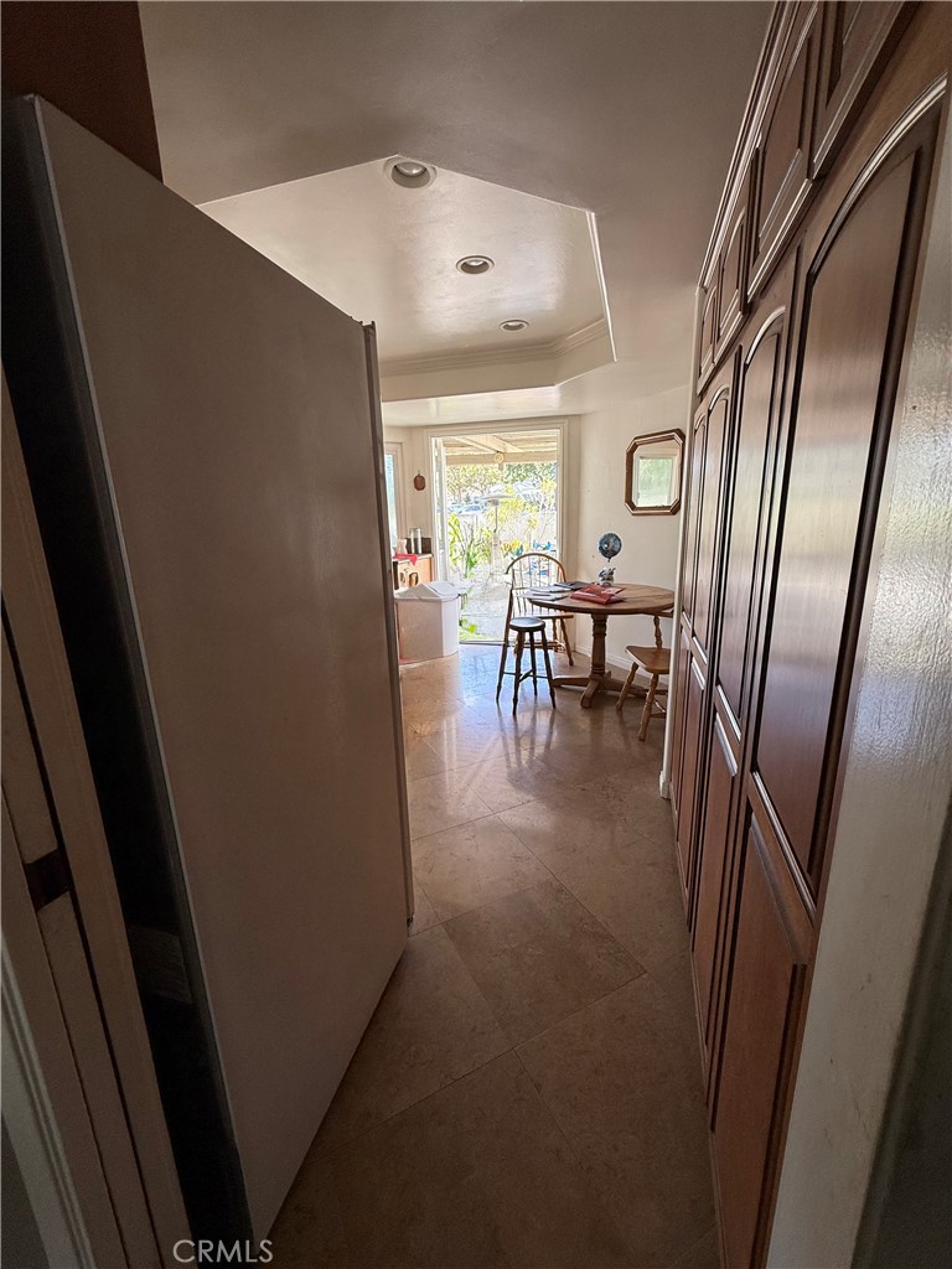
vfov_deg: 102.1
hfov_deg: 85.7
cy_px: 634
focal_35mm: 14
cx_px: 476
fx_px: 513
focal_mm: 2.22
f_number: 2.2
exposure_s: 1/99
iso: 64
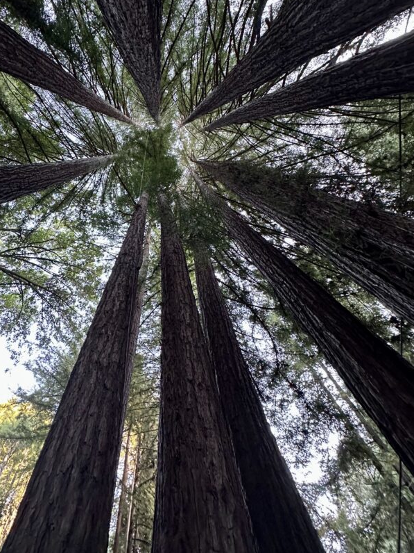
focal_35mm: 18
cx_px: 152
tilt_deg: +74.0
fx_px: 287
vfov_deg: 86.9
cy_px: 227
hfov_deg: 70.3
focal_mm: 2.22
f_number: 2.2
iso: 640
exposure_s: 1/60
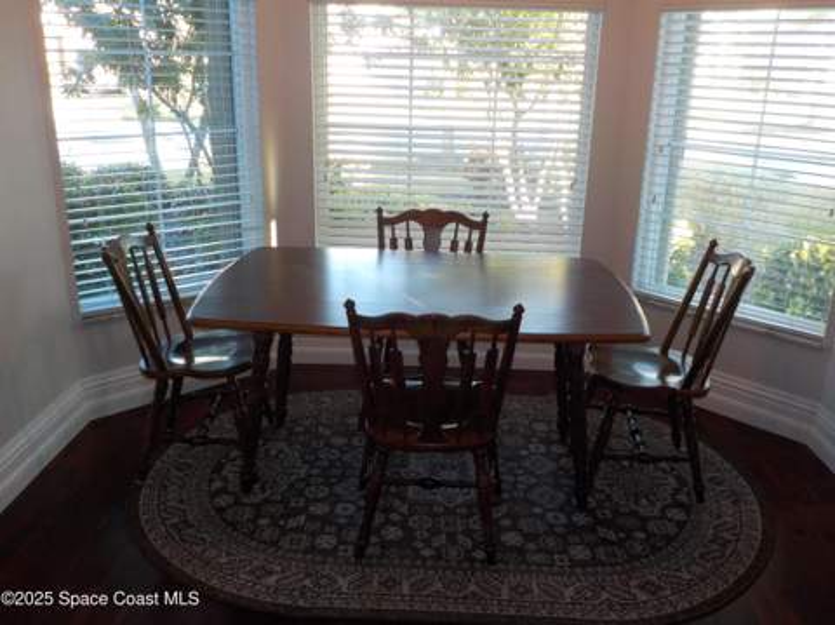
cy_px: 312
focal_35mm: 30
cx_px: 418
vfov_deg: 46.7
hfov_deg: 60.0
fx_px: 723
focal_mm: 4.1
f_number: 3.3
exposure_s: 1/30
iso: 125
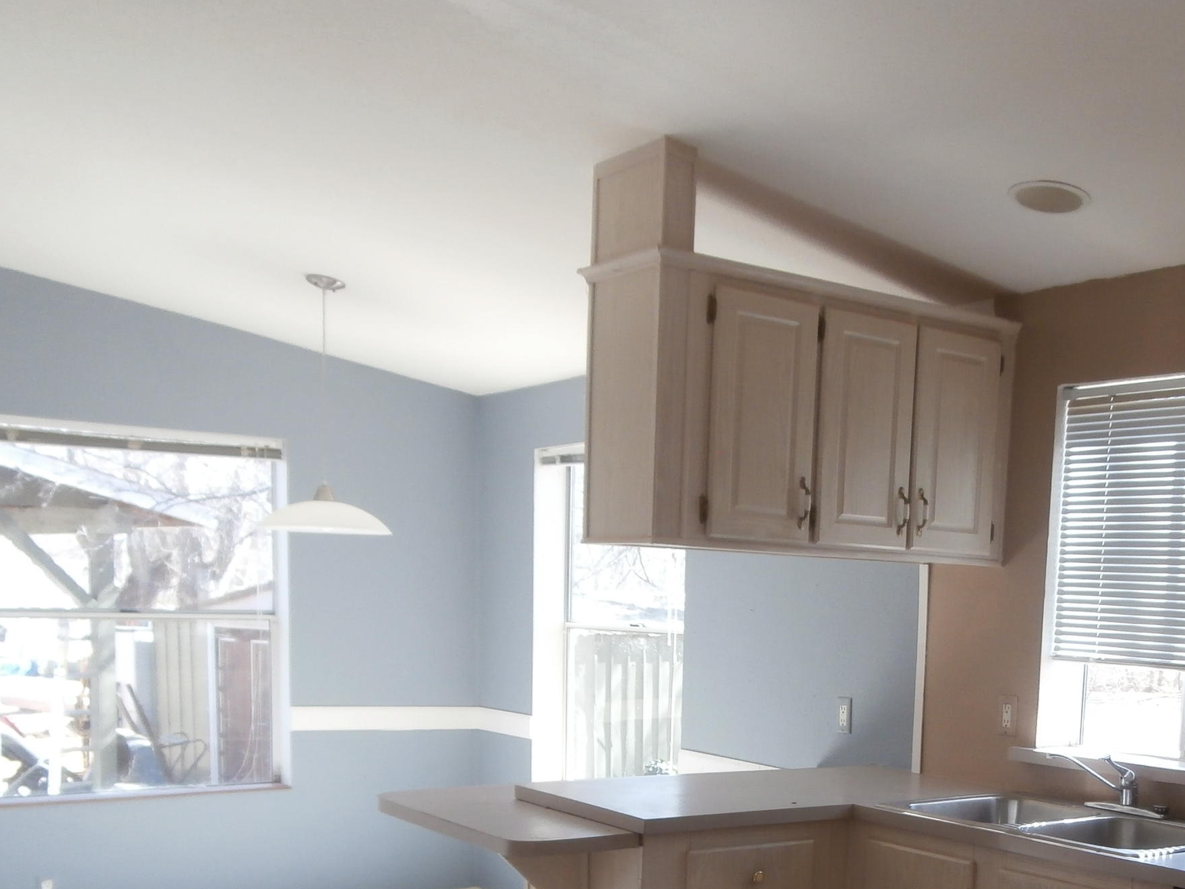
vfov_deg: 33.7
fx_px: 1404
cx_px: 812
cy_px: 756
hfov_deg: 44.9
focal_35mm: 41
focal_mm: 4.2
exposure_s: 1/60
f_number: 3
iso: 125
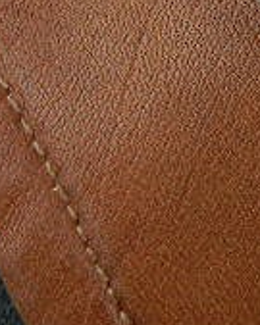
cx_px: 532
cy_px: 21
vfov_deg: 11.5
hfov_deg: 8.8
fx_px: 1598
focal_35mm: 166
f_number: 3.8
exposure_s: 1/5.9
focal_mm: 8.1
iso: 200
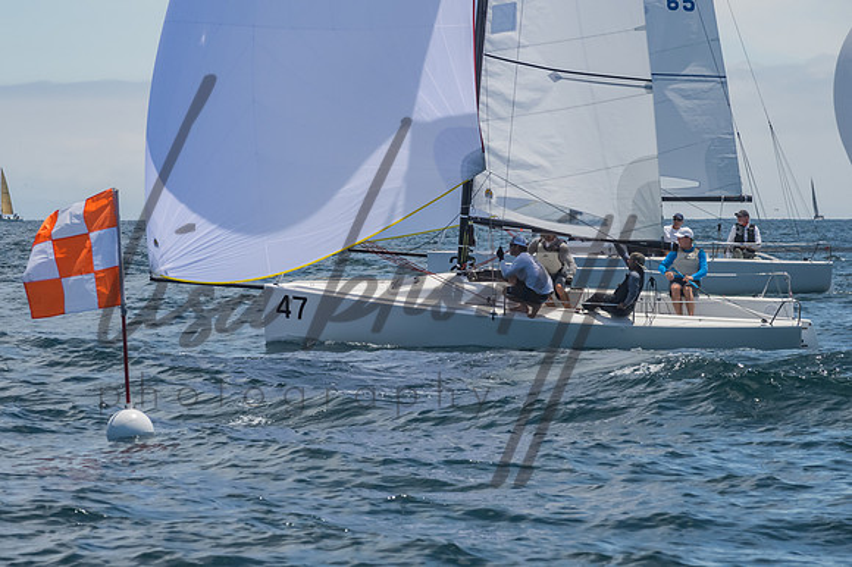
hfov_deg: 8.3
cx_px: 426
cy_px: 284
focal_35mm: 247
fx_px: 5842
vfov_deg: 5.6
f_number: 14
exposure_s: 1/1600
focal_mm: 165
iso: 640
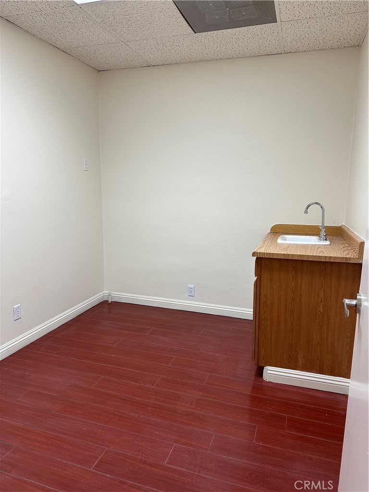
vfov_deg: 71.6
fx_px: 341
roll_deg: -1.0
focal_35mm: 24
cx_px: 184
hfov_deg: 56.8
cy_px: 246
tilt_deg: -9.1
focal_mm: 6.86
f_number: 1.78
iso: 125
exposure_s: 1/120
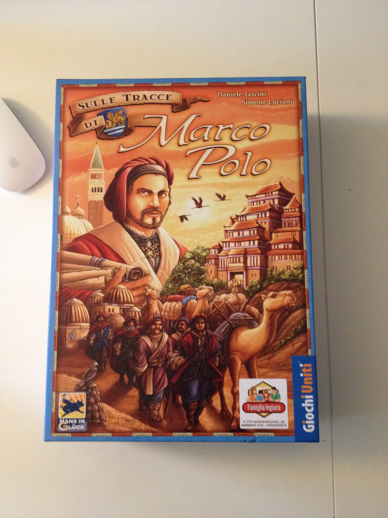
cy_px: 259
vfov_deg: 52.6
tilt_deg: -82.4
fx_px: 523
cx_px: 194
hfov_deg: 40.7
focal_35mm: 35
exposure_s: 1/17
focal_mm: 4.28
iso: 400
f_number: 2.4
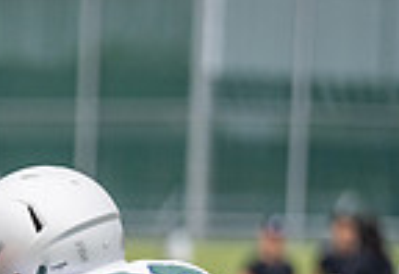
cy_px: 458
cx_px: -464
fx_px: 7979
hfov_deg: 2.8
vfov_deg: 2.0
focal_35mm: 713
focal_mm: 148
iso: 250
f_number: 2.8
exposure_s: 1/1250
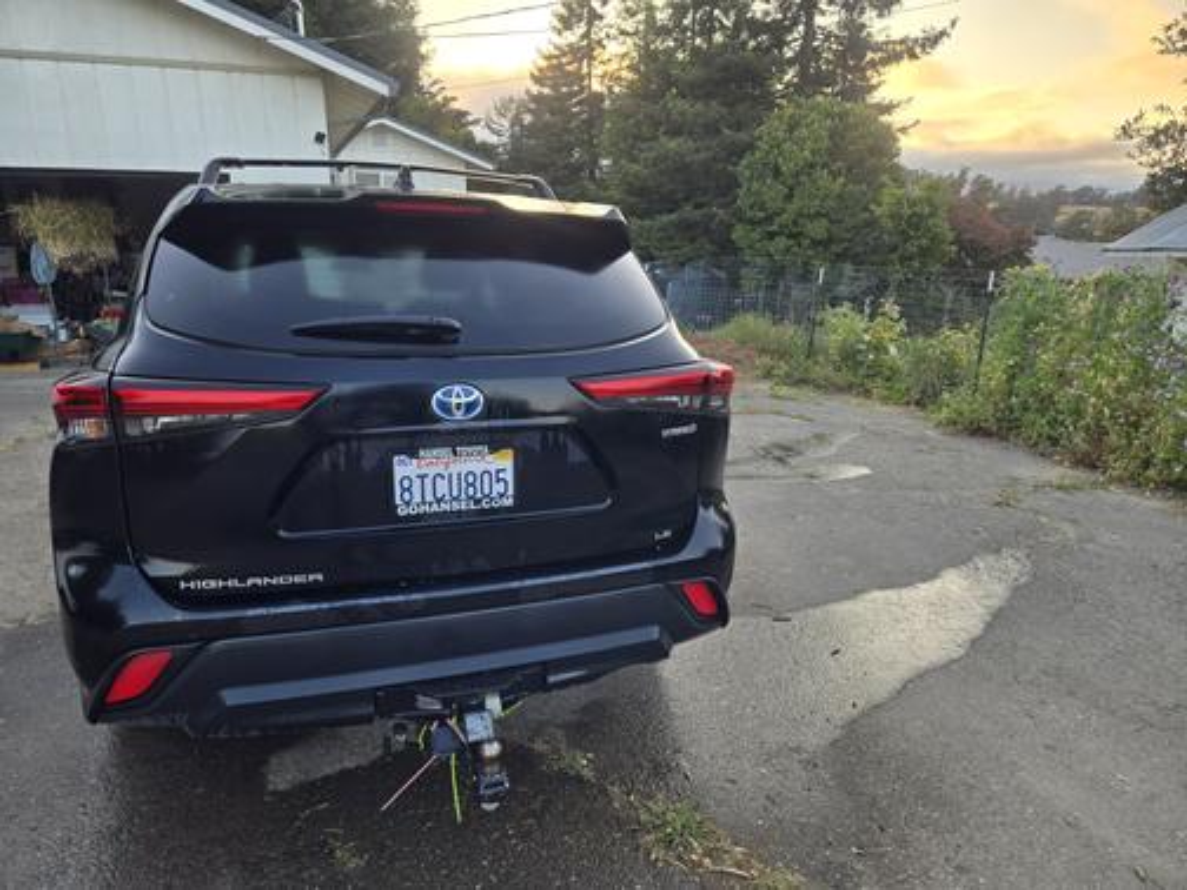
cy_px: 445
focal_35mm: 23
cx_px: 594
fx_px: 789
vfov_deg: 58.9
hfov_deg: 73.9
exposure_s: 1/189
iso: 25
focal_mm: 5.4
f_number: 1.8
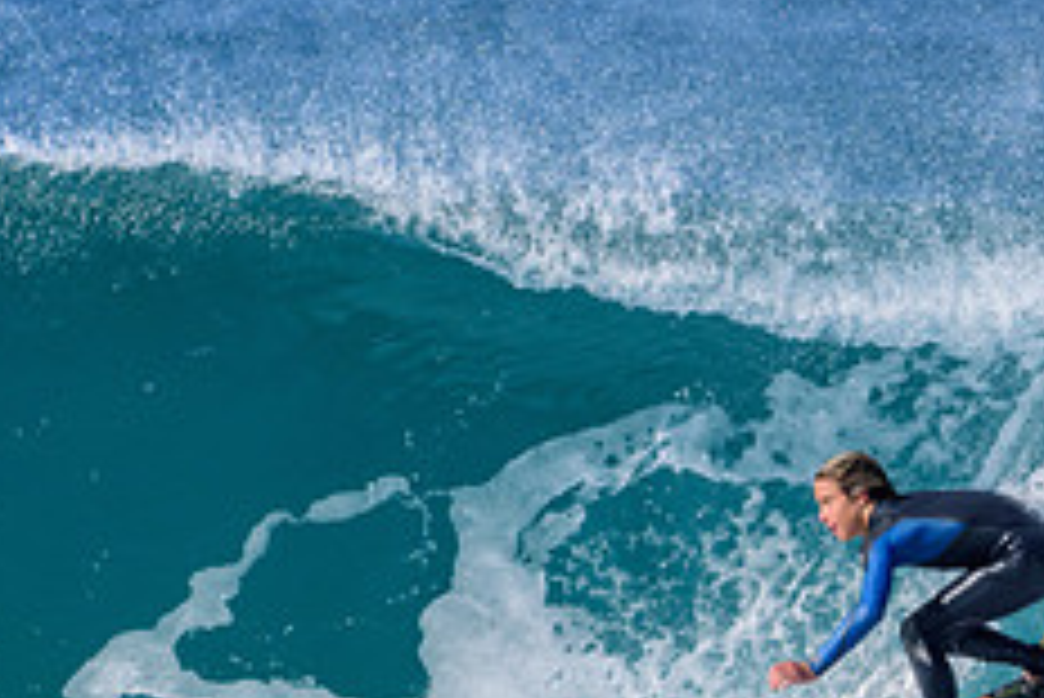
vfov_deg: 0.7
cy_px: 754
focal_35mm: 1875
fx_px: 54407
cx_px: 806
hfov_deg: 1.1
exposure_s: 1/2000
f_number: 5.6
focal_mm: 500
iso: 250
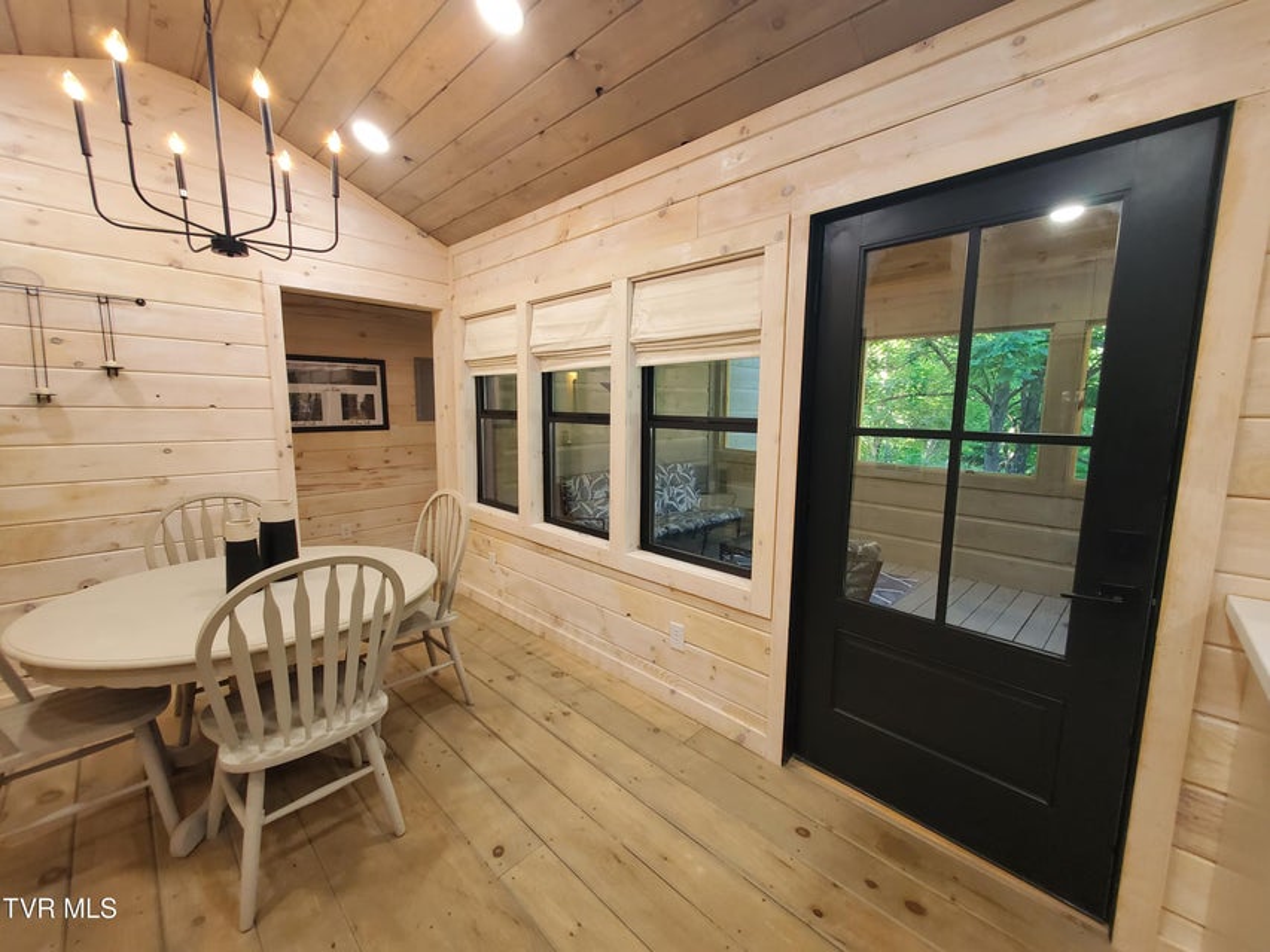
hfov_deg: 106.2
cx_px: 635
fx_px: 477
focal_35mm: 13
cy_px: 476
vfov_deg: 89.9
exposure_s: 1/60
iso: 250
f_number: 2.2
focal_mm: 1.8
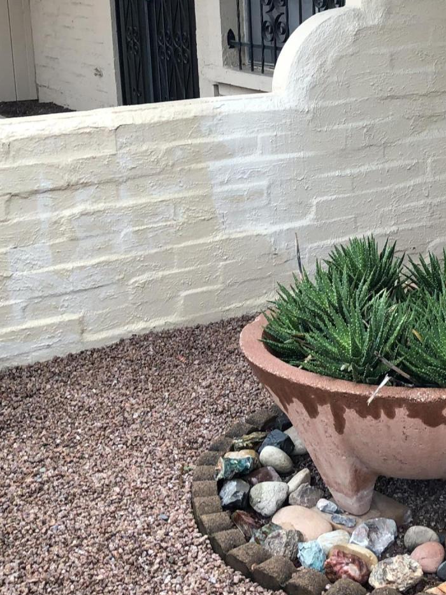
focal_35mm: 60
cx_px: 385
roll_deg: +1.6
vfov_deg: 31.9
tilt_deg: -11.9
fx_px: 1031
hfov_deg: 23.9
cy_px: 204
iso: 32
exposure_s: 1/120
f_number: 1.8
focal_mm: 3.99
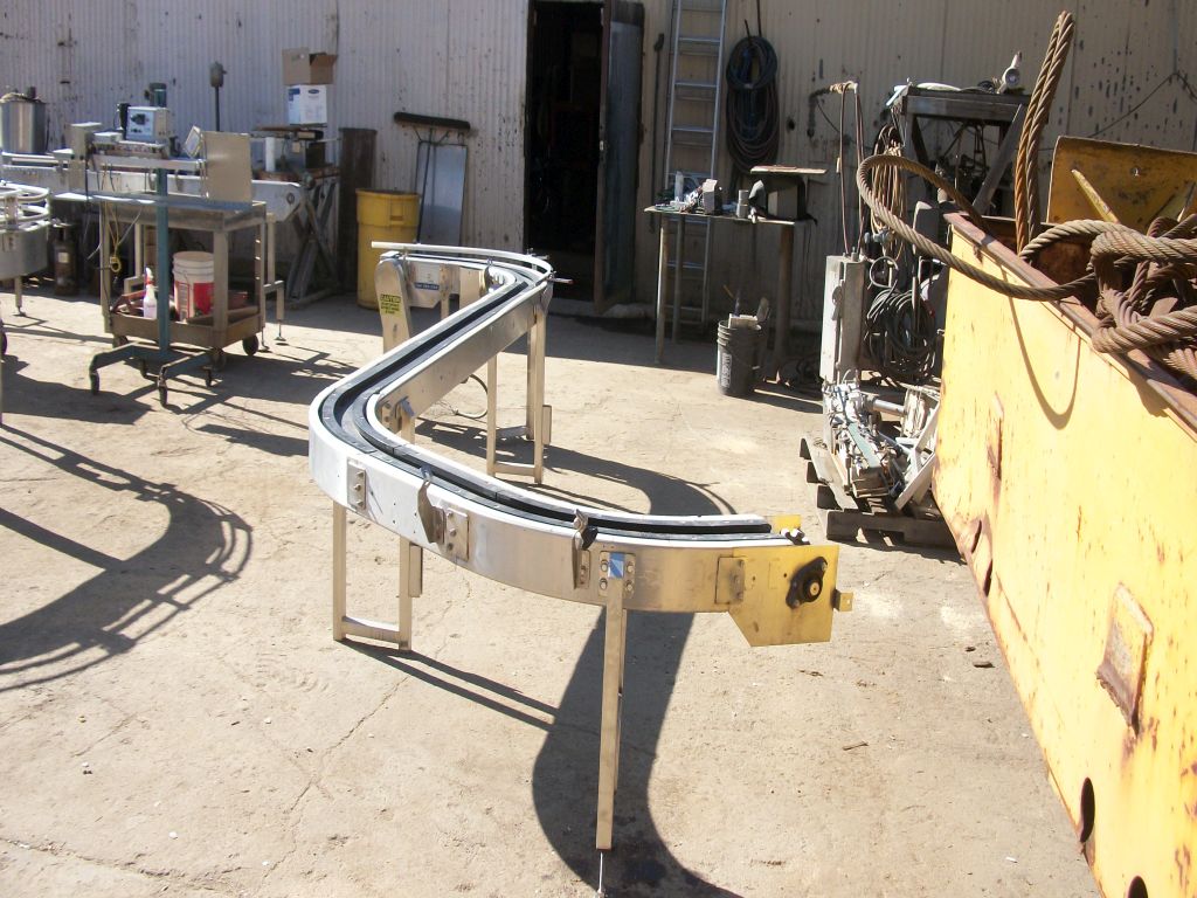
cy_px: 449
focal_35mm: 32
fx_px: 1107
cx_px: 598
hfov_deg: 56.8
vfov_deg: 44.2
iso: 80
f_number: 8.8
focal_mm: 5.7
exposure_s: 1/100
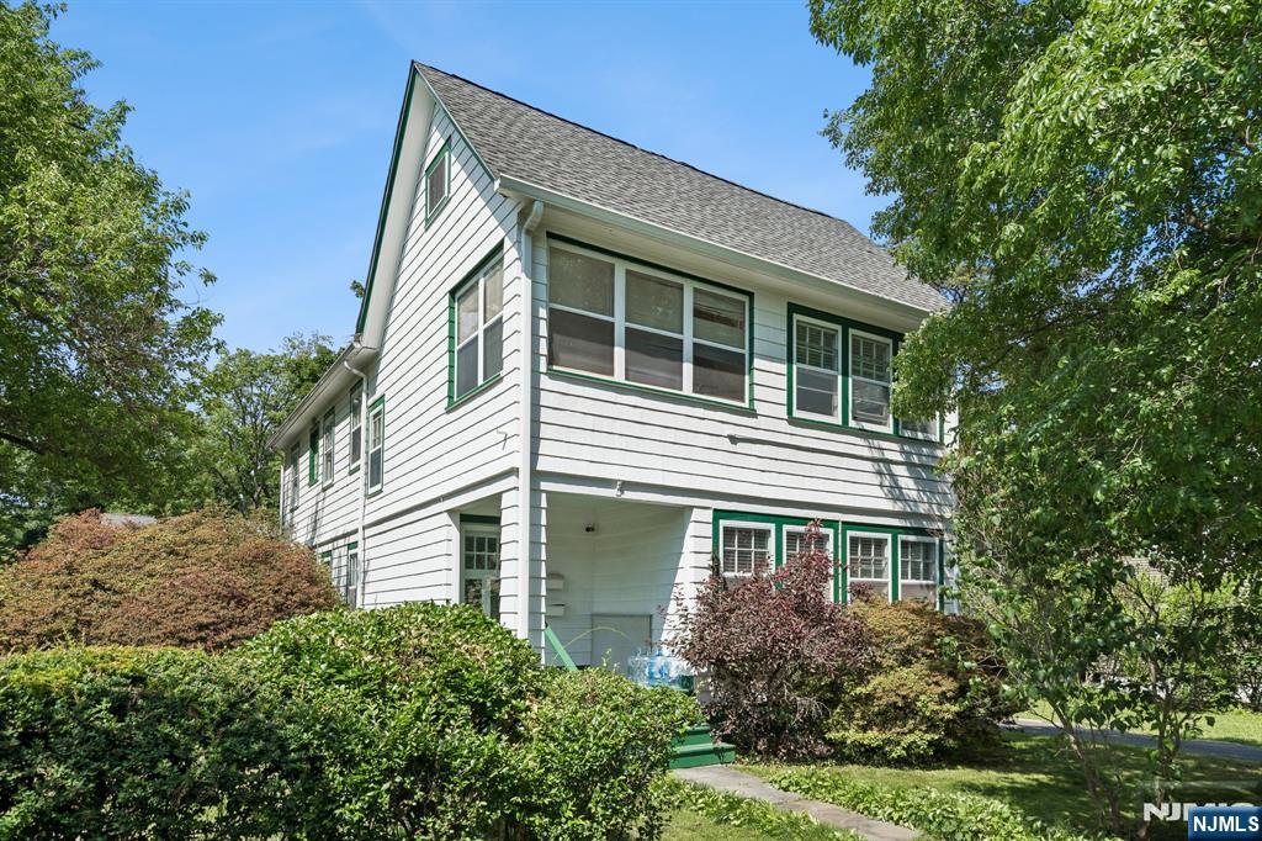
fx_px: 736
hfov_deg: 81.2
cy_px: 420
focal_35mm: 21
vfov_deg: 59.5
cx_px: 631
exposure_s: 1/640
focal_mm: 21
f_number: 8
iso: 320
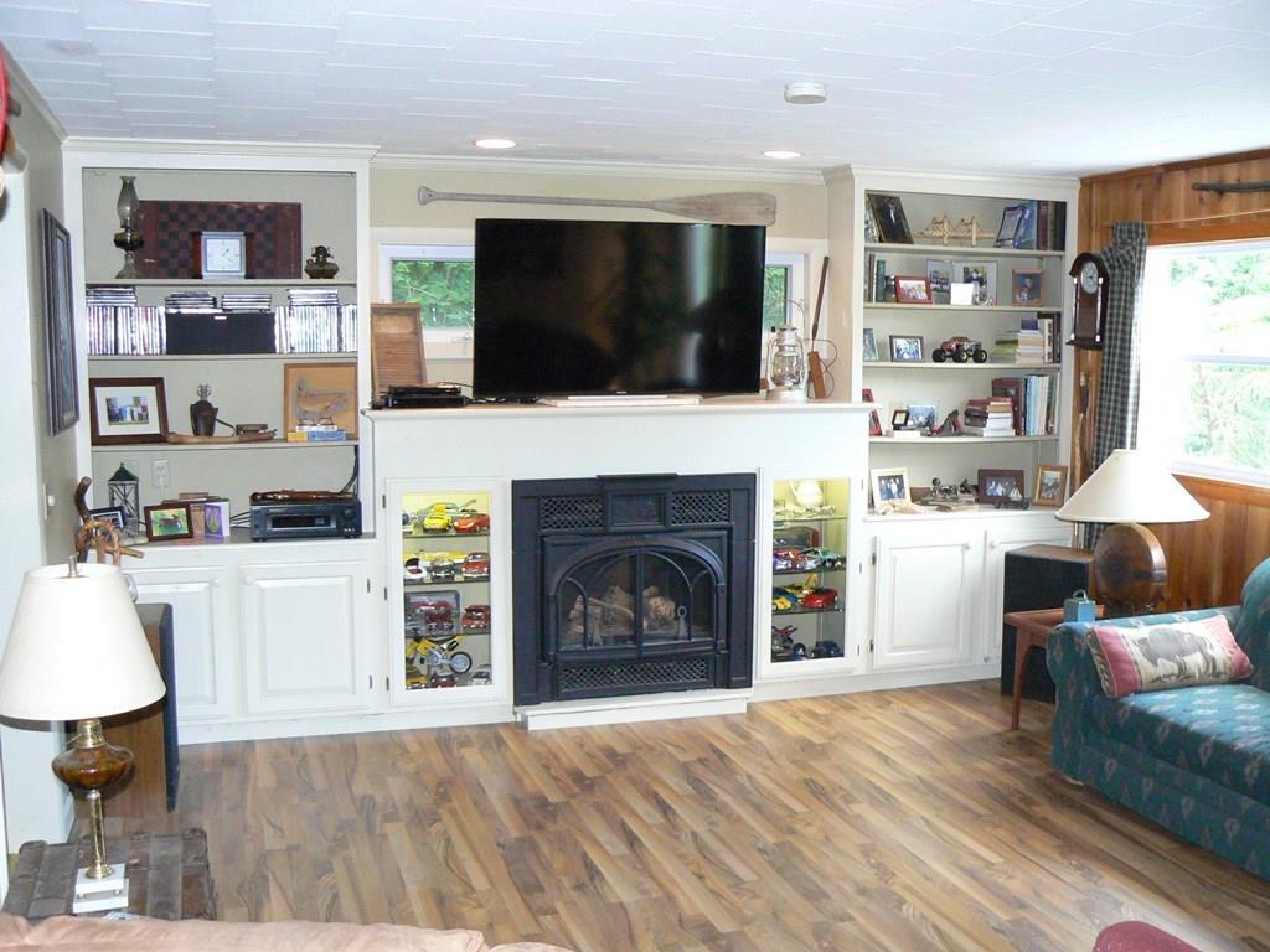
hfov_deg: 51.4
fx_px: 1321
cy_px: 476
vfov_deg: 39.7
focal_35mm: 36
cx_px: 635
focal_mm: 6
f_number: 2.8
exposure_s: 1/30
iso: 320
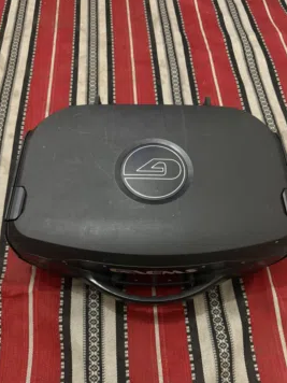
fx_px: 298
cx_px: 148
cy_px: 204
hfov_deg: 51.3
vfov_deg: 65.3
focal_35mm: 27
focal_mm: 6.76
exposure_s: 1/25
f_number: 1.78
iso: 800
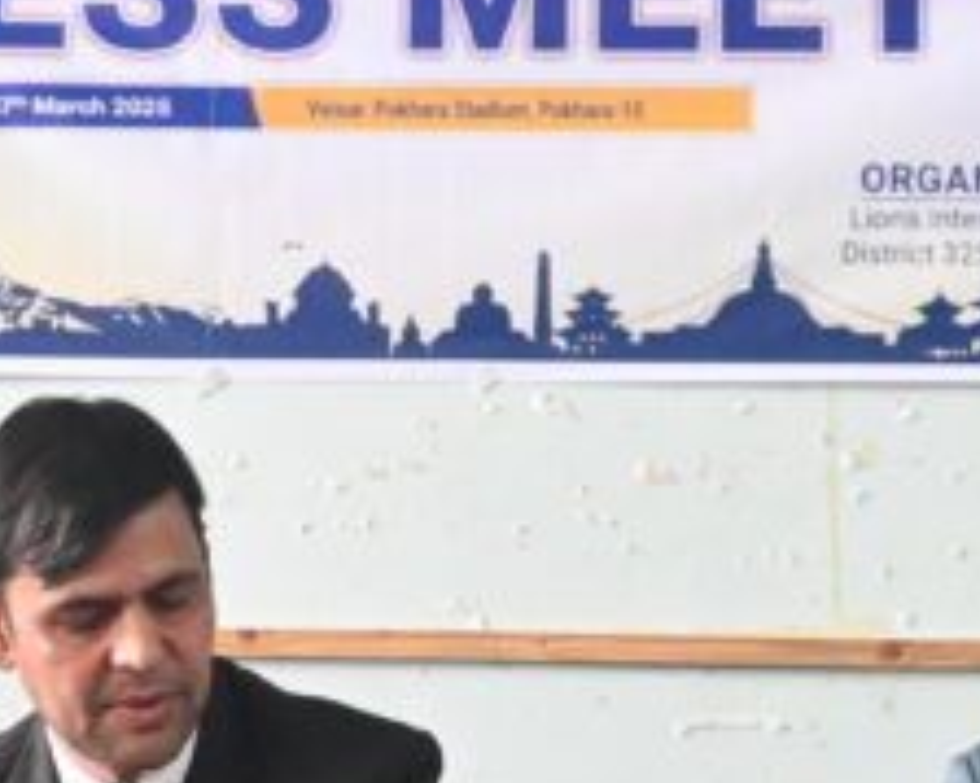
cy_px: 510
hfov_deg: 11.9
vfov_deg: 9.6
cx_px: 267
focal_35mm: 161
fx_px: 4672
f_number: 4.2
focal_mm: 25
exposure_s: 1/60
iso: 4000
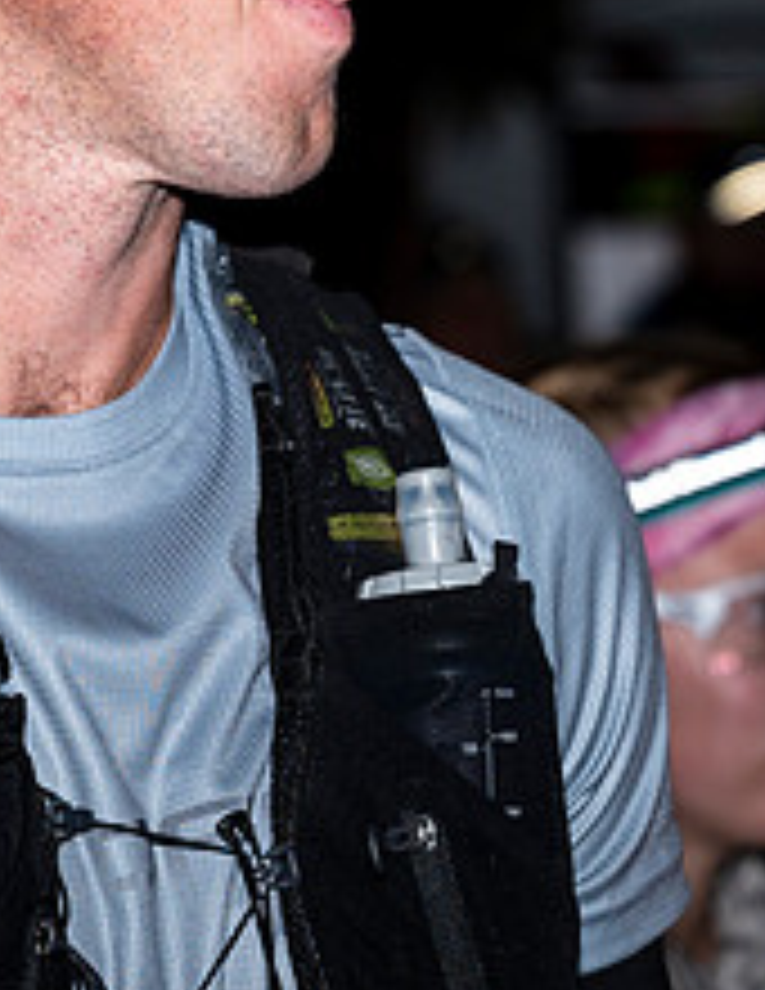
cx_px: 463
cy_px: -46
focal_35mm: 249
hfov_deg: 6.1
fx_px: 7200
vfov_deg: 7.8
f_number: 4
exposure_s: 1/200
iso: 320
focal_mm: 70
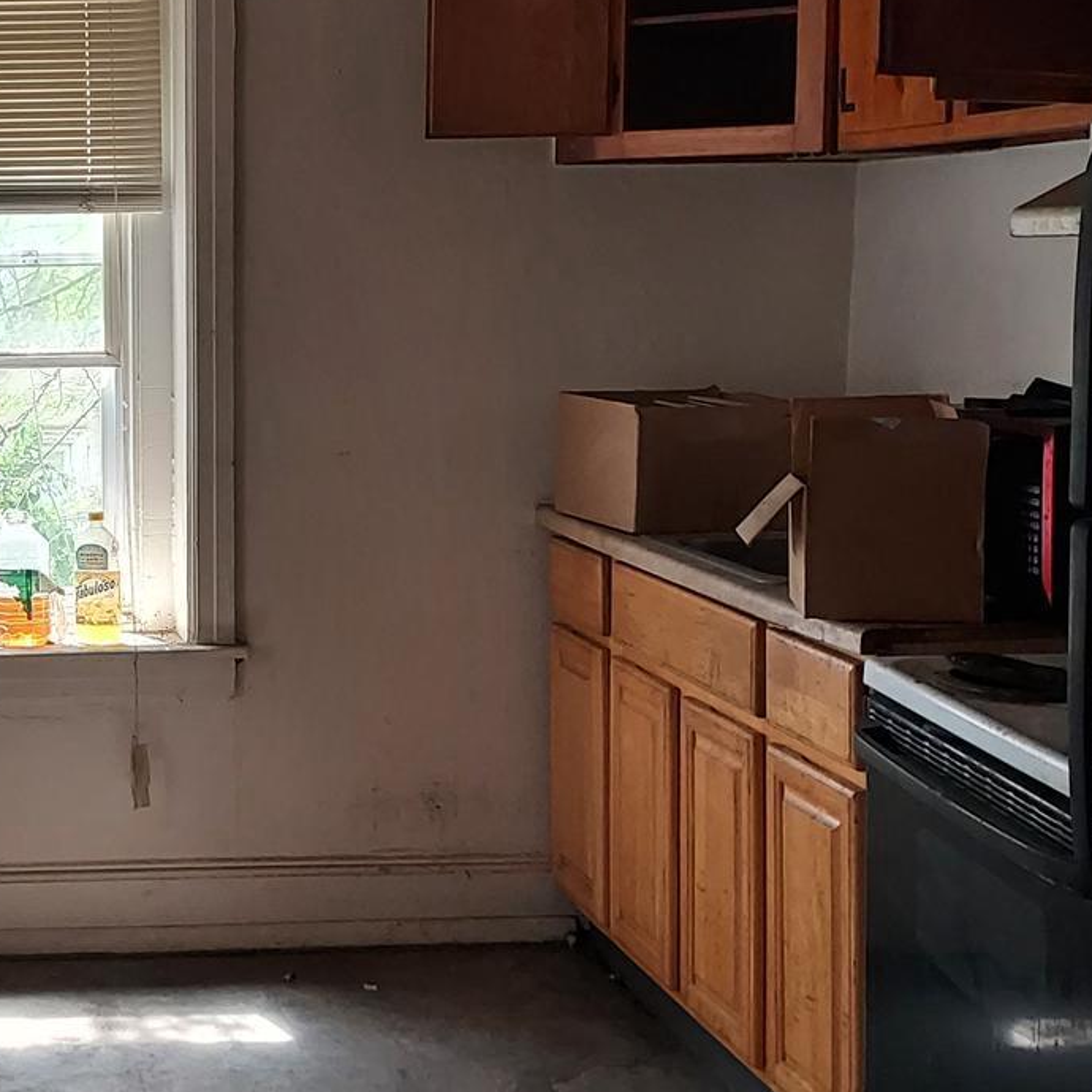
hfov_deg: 25.7
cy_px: 434
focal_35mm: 63
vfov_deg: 27.2
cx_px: -49
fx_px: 2248
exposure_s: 1/60
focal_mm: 4.6
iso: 100
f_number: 1.8
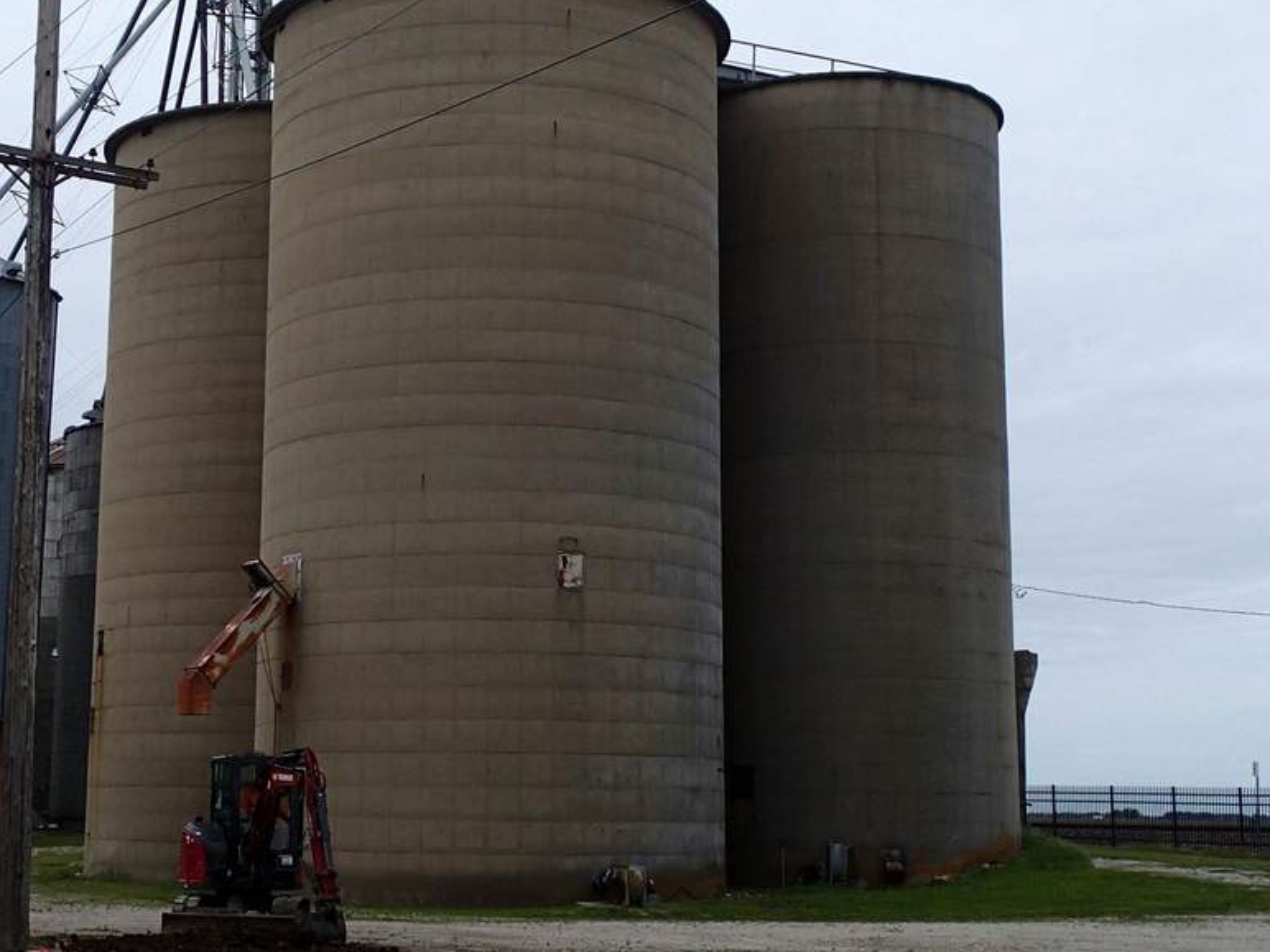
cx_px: 446
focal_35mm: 58
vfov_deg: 25.2
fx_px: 2128
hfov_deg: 33.0
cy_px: 505
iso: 100
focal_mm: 6.42
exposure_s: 1/160
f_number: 10
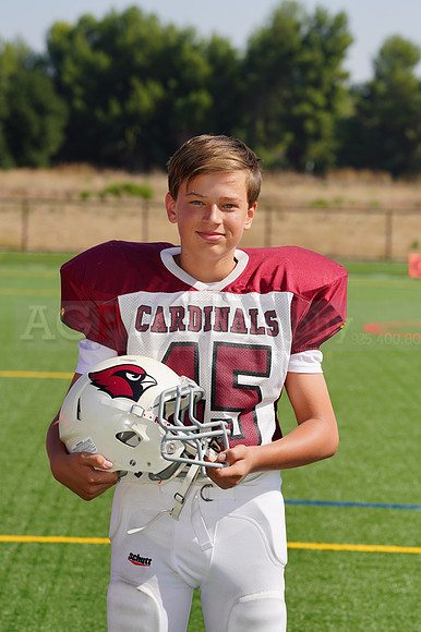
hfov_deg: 7.5
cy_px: 316
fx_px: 3214
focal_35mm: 183
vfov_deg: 11.2
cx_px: 210
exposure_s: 1/250
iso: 100
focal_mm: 183
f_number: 10
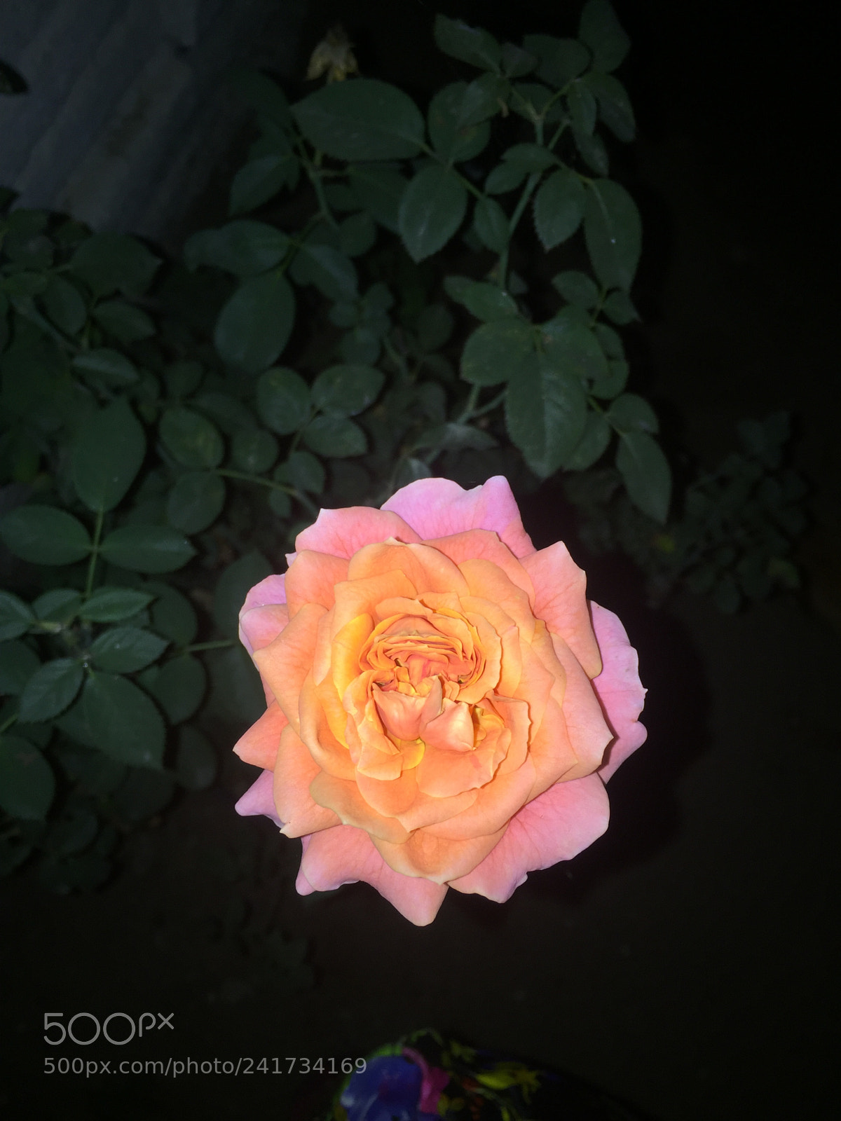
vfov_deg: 61.7
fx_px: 939
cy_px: 560
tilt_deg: -73.0
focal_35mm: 29
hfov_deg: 48.2
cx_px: 420
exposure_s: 1/68
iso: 32
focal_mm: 4.15
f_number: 2.2
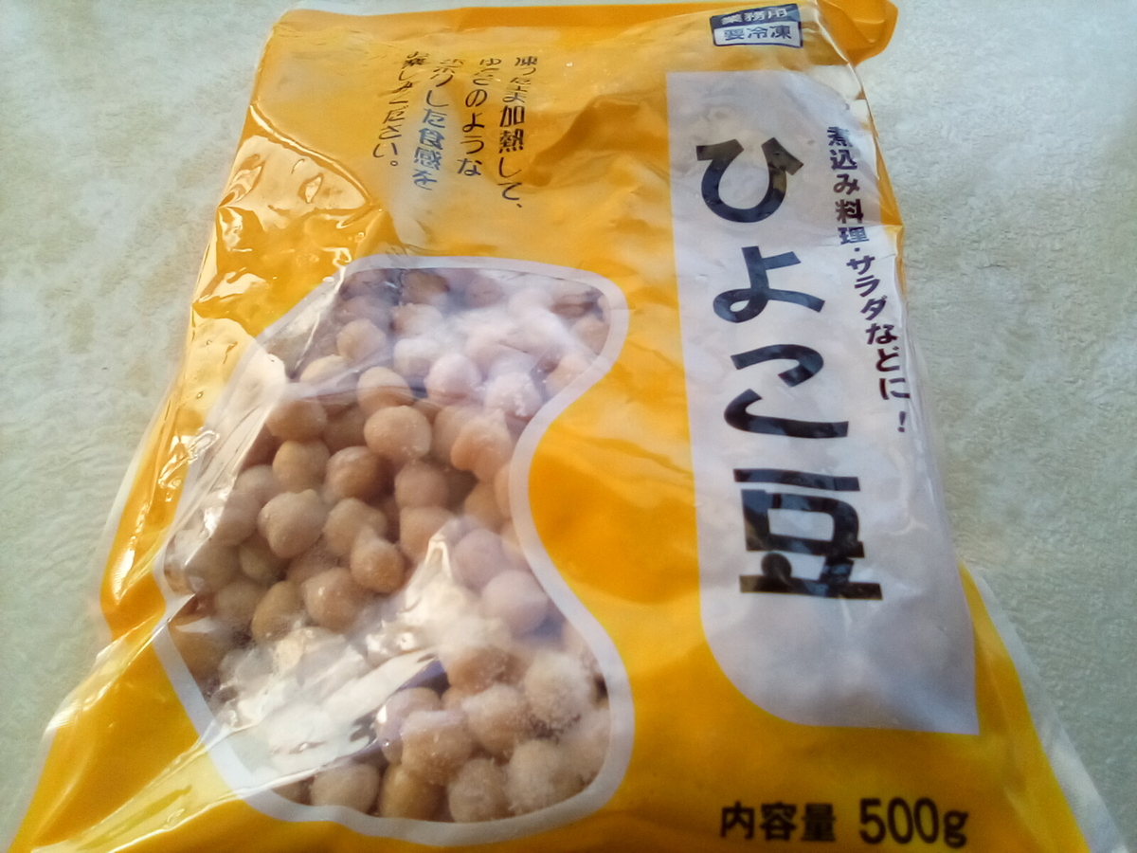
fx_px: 920
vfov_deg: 49.7
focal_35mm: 28
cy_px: 426
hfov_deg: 63.4
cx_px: 568
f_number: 2.2
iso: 68
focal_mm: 2.27
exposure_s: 1/170
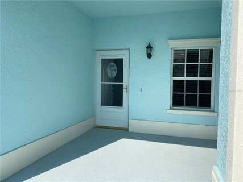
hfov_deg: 67.3
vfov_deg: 53.0
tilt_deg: -2.8
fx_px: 182
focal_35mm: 26
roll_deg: -1.2
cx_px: 122
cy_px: 91
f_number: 1.8
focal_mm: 4.25
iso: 32
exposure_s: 1/2967
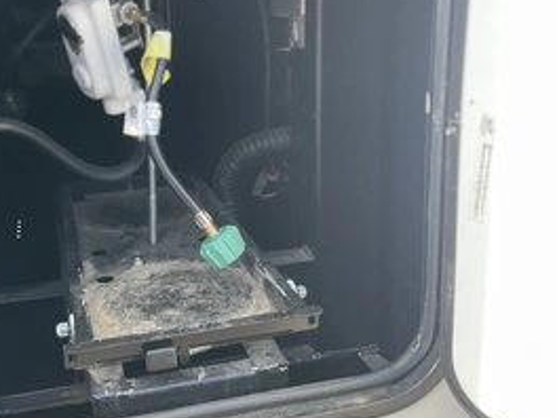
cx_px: 238
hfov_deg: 42.8
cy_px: 135
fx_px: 708
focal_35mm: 44
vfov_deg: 32.6
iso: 20
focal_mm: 3
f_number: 1.8
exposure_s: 1/122
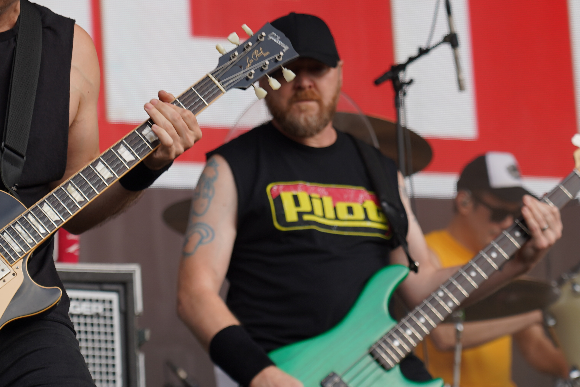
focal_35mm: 206
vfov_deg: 6.7
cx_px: 281
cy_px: 130
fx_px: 3319
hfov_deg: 10.0
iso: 100
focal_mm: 105
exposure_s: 1/160
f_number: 4.5
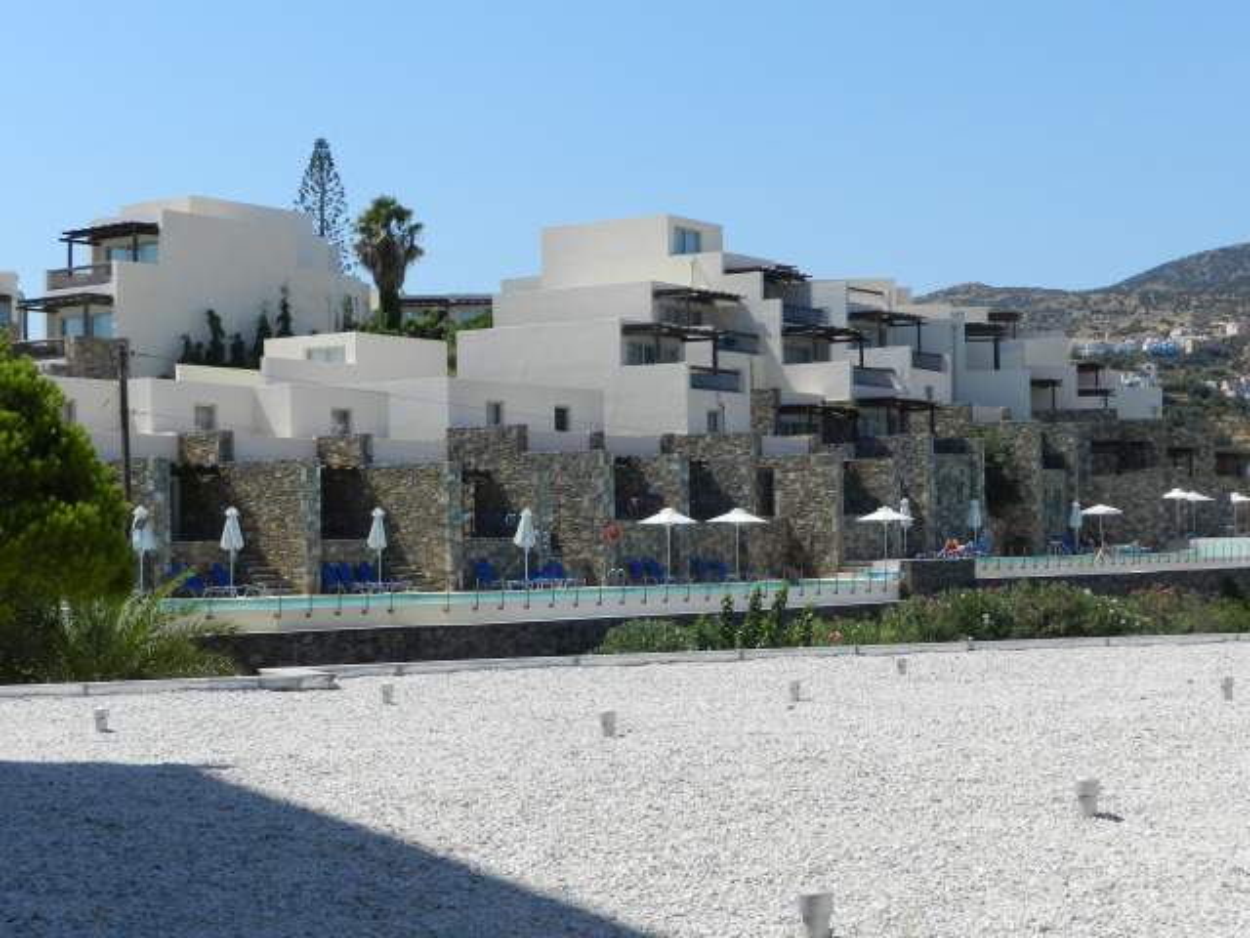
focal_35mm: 60
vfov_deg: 24.4
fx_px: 2167
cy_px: 469
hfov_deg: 32.2
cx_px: 625
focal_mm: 10.7
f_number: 4.6
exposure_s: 1/1250
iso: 160
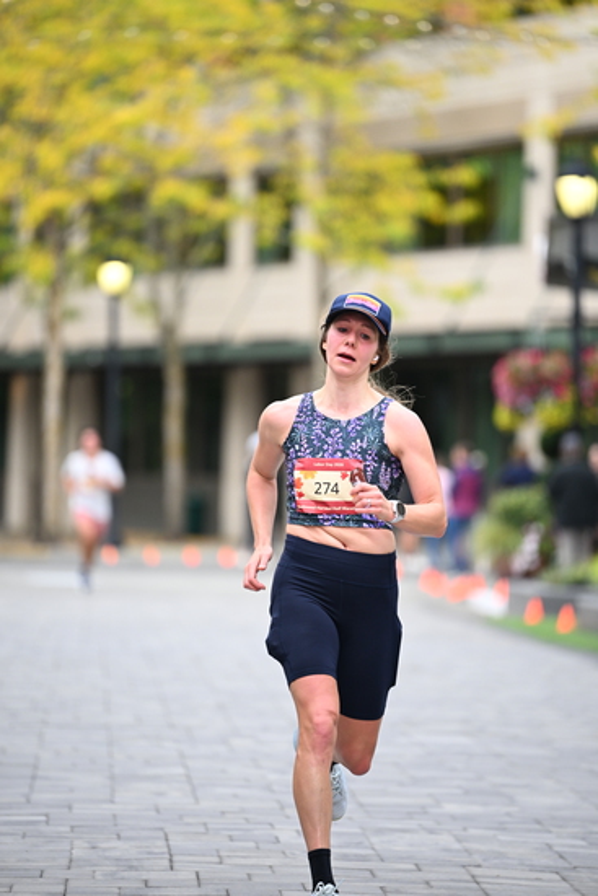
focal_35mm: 200
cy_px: 448
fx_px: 4980
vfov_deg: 10.3
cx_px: 299
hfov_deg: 6.9
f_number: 2.8
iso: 1000
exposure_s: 1/1600
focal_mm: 200
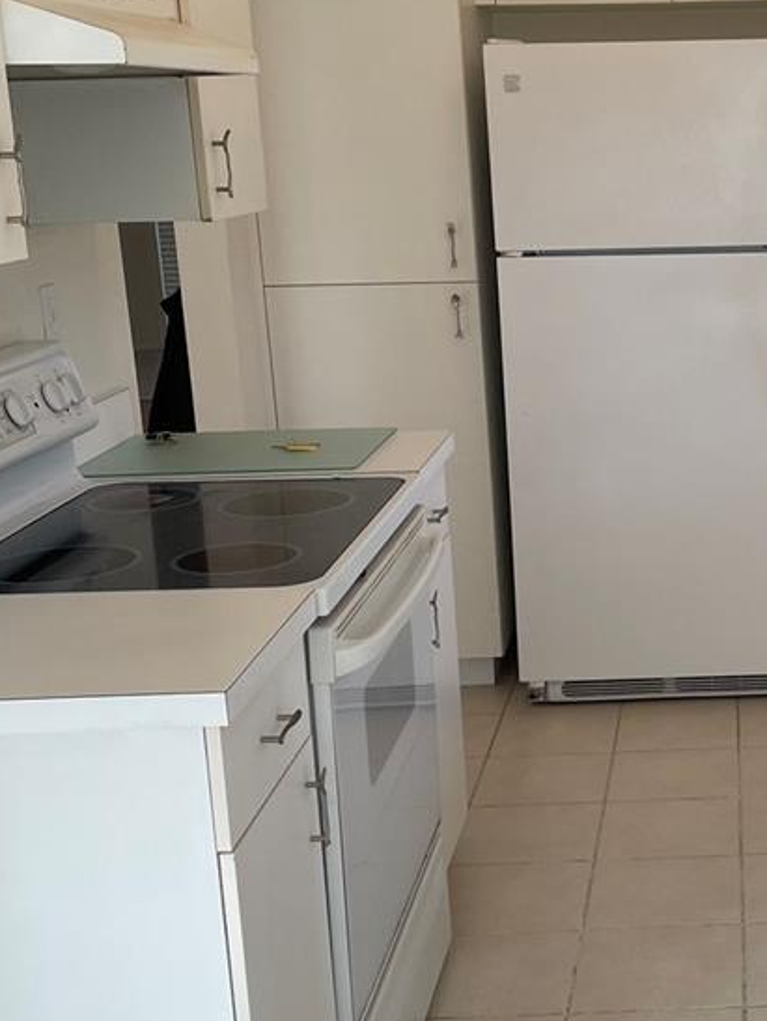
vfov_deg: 33.8
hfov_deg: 24.6
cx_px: 760
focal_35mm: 57
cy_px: 511
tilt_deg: -13.6
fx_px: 1682
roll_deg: +1.5
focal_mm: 4.2
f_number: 1.6
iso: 32
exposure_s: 1/127
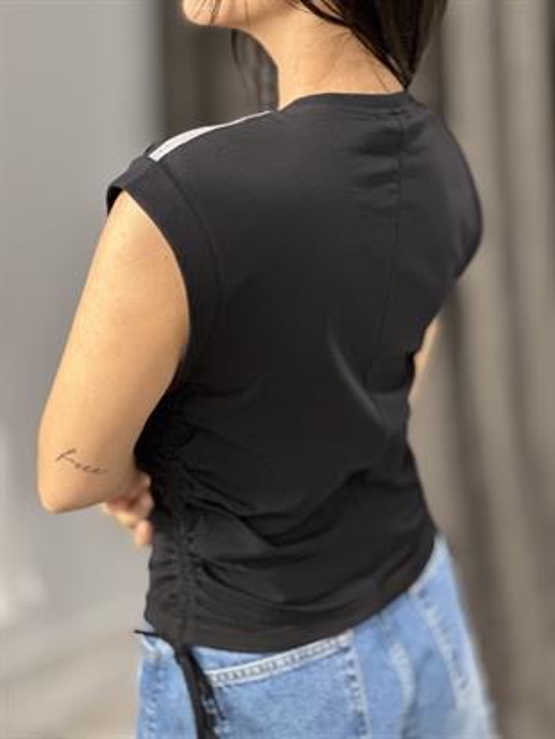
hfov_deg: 19.1
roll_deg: +0.6
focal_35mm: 77
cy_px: 370
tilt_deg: -17.9
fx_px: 1645
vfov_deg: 25.3
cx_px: 278
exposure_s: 1/33
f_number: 2.8
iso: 320
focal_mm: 9
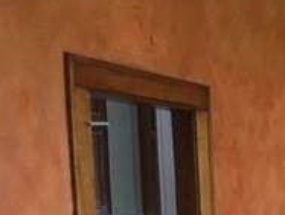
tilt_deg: -6.0
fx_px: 817
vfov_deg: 14.0
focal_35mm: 99
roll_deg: -1.2
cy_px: 328
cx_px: 462
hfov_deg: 17.3
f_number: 2.2
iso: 160
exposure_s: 1/30
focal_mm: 4.15
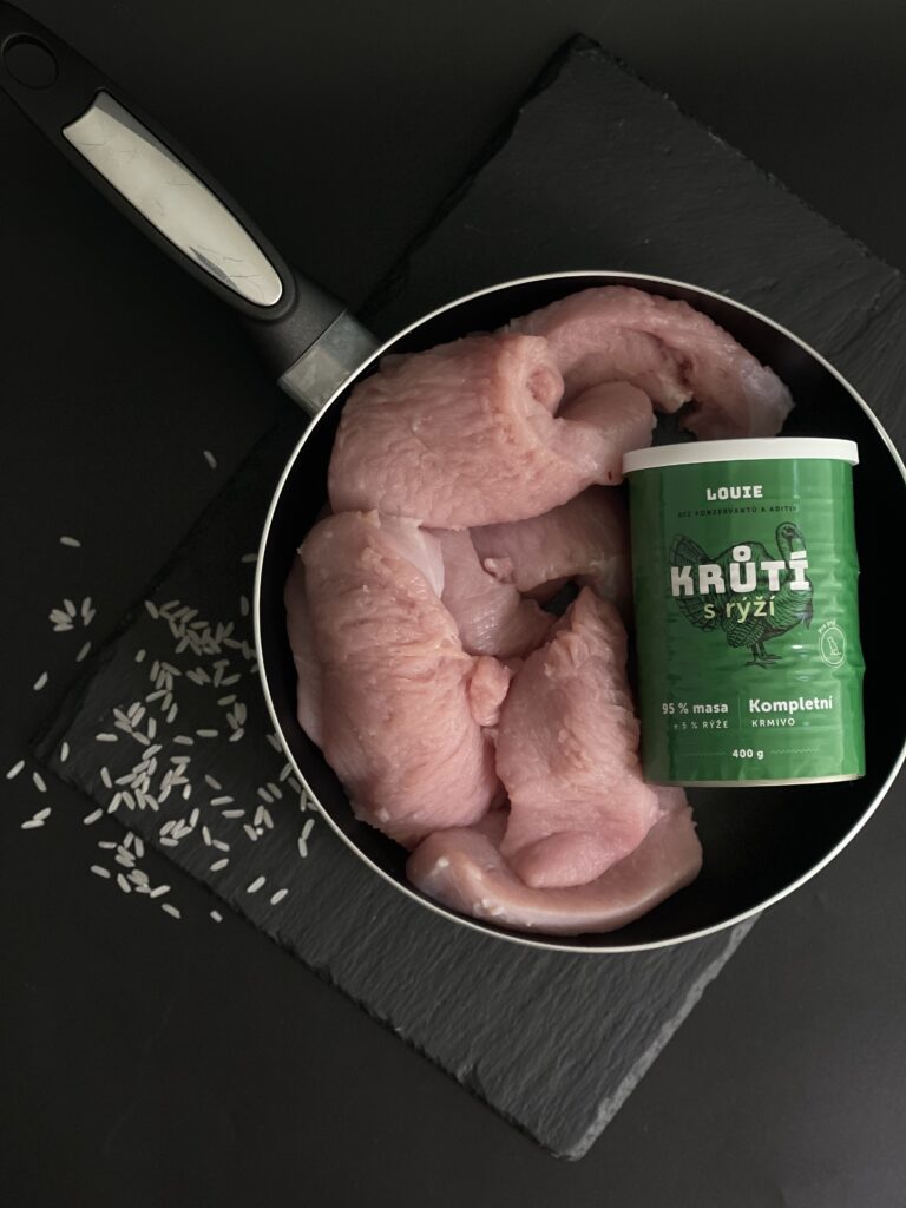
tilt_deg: -87.4
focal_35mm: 64
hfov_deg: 22.9
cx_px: 453
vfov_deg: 30.3
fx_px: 2233
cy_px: 604
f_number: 2.2
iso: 100
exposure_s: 1/121
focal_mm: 7.5
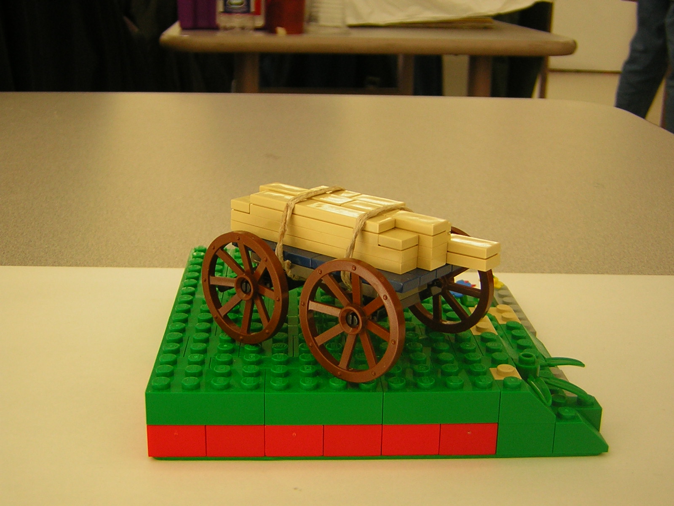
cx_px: 337
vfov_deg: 30.9
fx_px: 915
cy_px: 253
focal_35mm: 47
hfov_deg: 40.4
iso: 50
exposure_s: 1/10.4
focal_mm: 6.1
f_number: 2.9
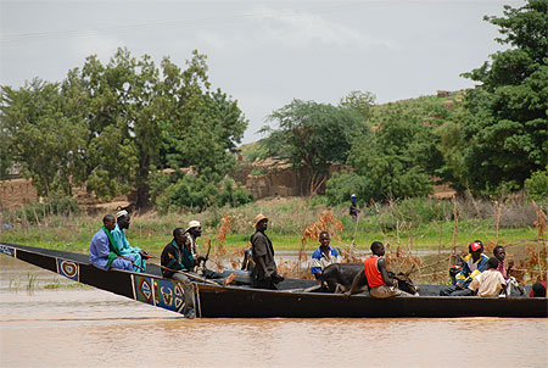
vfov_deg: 4.6
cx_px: 274
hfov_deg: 6.9
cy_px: 184
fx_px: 4576
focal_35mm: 300
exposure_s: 1/250
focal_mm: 200
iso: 100
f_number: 8
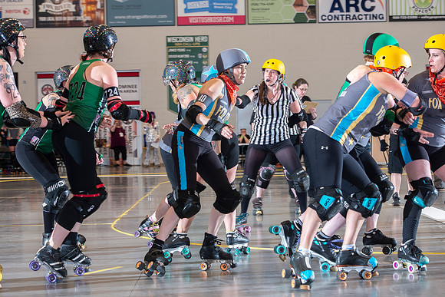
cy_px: 148
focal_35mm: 95
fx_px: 1175
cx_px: 222
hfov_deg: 21.5
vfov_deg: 14.4
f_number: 5.6
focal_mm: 95
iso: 640
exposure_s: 1/160
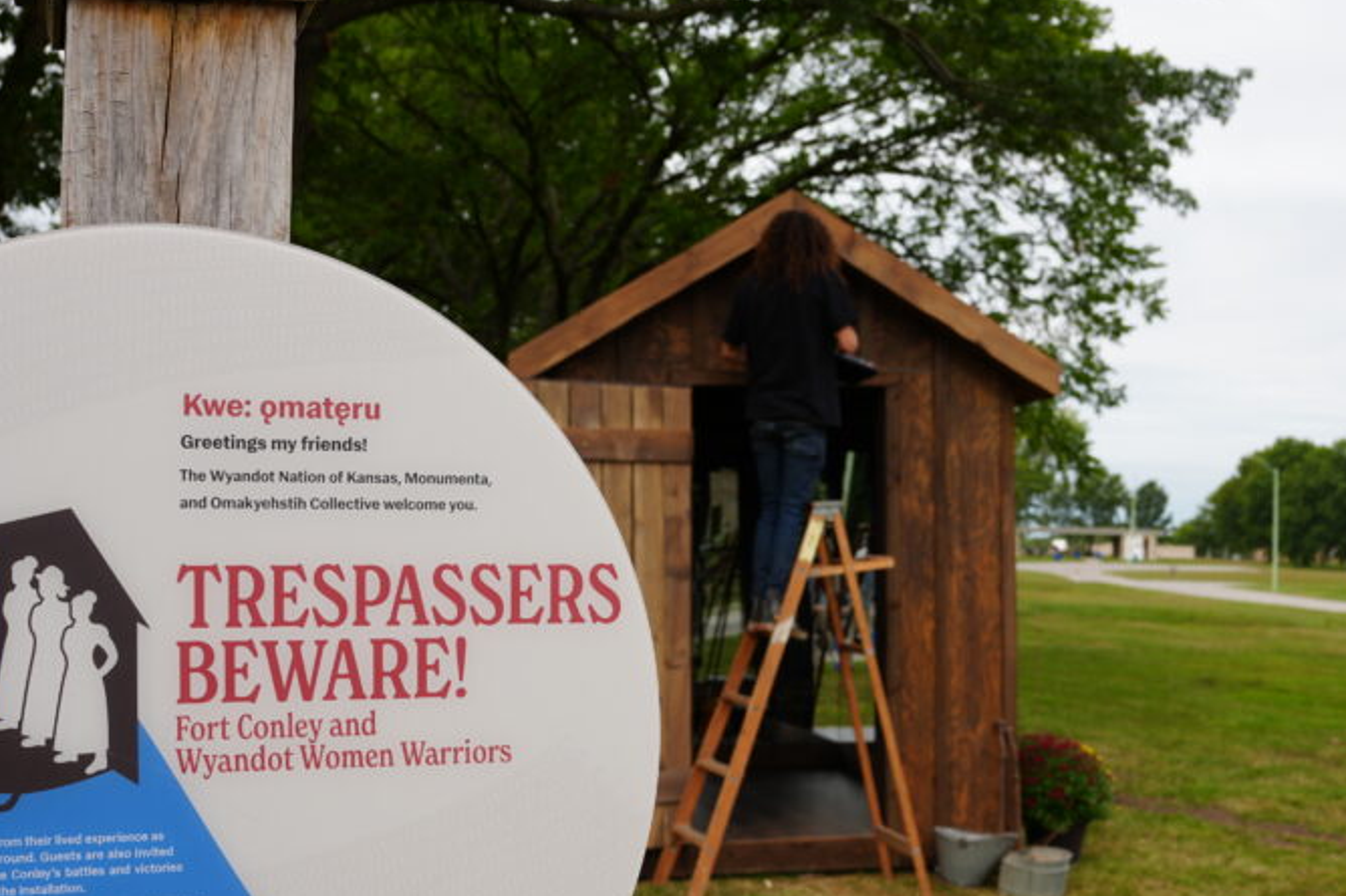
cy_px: 547
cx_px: 725
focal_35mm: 47
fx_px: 1745
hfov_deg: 42.1
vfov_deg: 28.7
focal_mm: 20.3
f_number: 5
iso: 100
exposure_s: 1/400
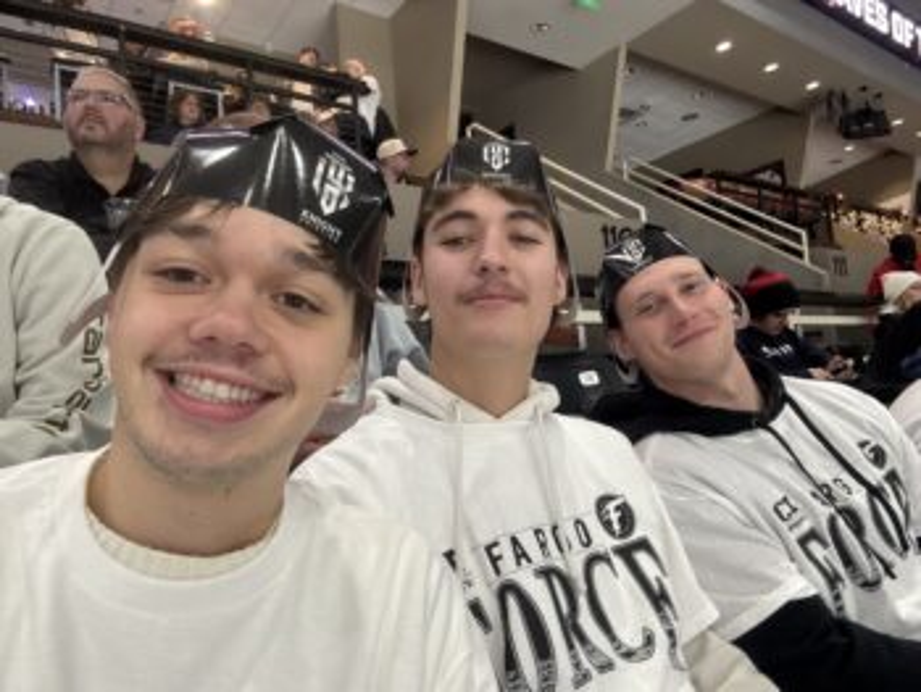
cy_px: 346
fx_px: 612
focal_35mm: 23
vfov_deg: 58.9
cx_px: 460
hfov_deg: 73.9
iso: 200
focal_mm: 2.69
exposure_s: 1/60
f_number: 1.9
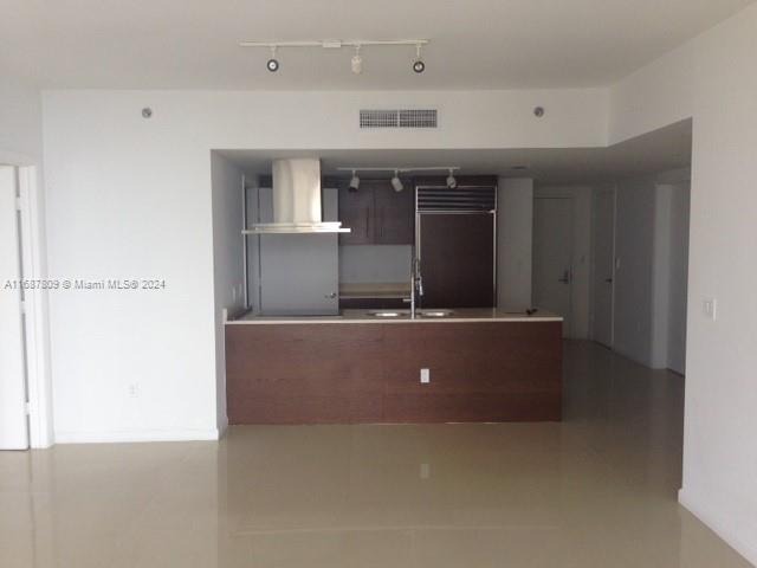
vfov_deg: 42.9
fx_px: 722
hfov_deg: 55.4
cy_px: 284
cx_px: 378
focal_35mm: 33
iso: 80
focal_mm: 4.12
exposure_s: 1/120
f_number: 2.4
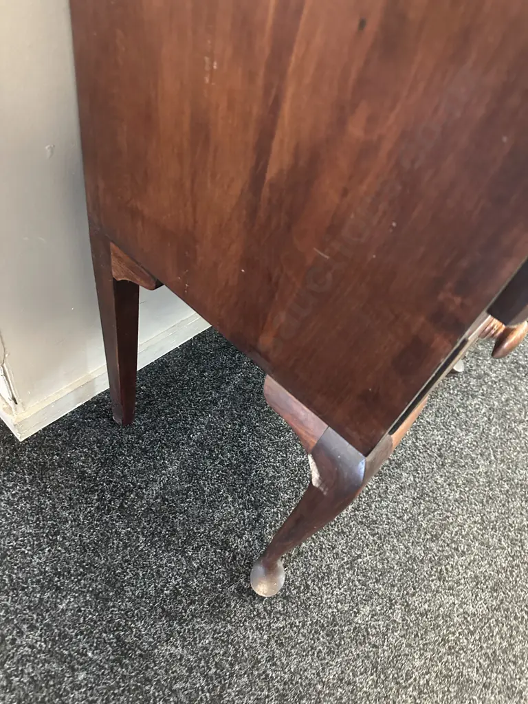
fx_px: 488
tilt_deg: -47.9
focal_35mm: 24
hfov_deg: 56.8
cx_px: 264
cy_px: 352
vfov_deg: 71.6
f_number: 1.78
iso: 1000
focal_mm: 6.86
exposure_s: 1/33
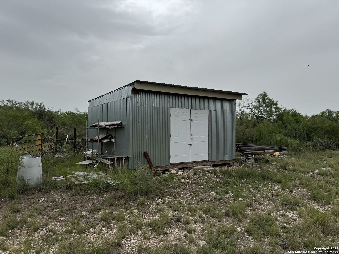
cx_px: 170
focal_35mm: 24
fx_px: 235
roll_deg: +0.1
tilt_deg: +0.3
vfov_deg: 56.8
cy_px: 127
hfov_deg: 71.6
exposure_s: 1/7937
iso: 80
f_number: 1.78
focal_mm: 6.76
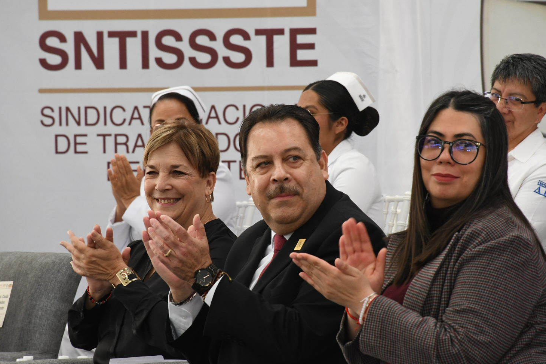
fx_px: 3533
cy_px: 177
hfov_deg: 8.8
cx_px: 271
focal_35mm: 233
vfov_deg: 5.9
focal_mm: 140
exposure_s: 1/125
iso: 2000
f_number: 10
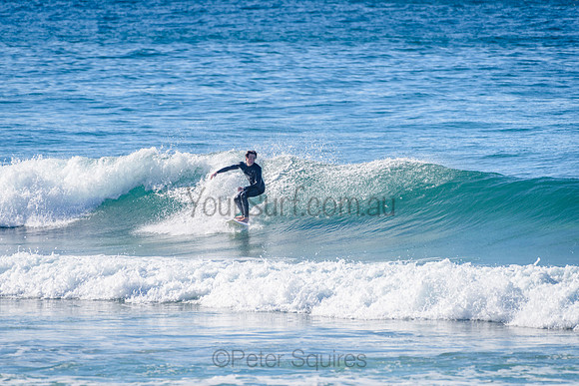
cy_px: 188
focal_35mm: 613
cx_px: 252
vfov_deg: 2.2
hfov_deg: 3.4
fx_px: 9865
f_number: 5.6
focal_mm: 500
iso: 140
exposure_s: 1/2000
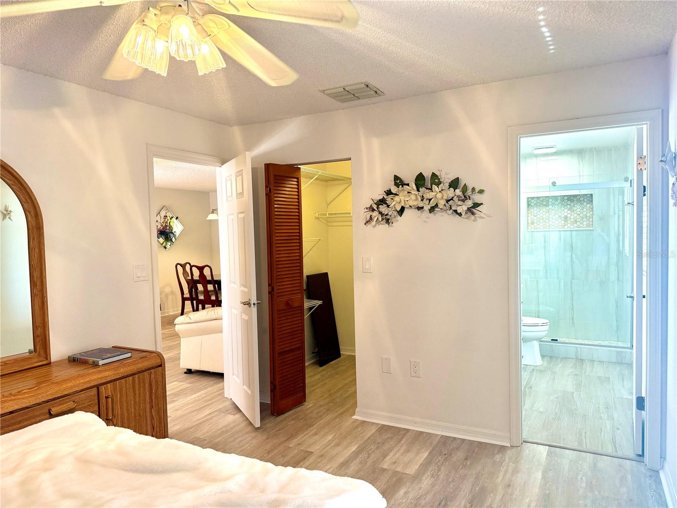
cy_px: 254
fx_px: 469
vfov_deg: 56.8
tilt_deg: -2.6
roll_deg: +1.2
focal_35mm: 24
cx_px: 338
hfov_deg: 71.6
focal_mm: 6.76
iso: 200
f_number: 1.78
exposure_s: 1/166
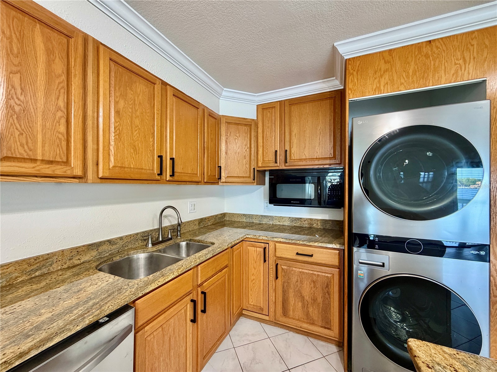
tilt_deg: -0.5
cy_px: 186
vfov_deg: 85.7
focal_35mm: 14
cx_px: 248
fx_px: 201
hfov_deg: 102.1
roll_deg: +0.6
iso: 250
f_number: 2.2
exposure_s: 1/60
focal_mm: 2.22
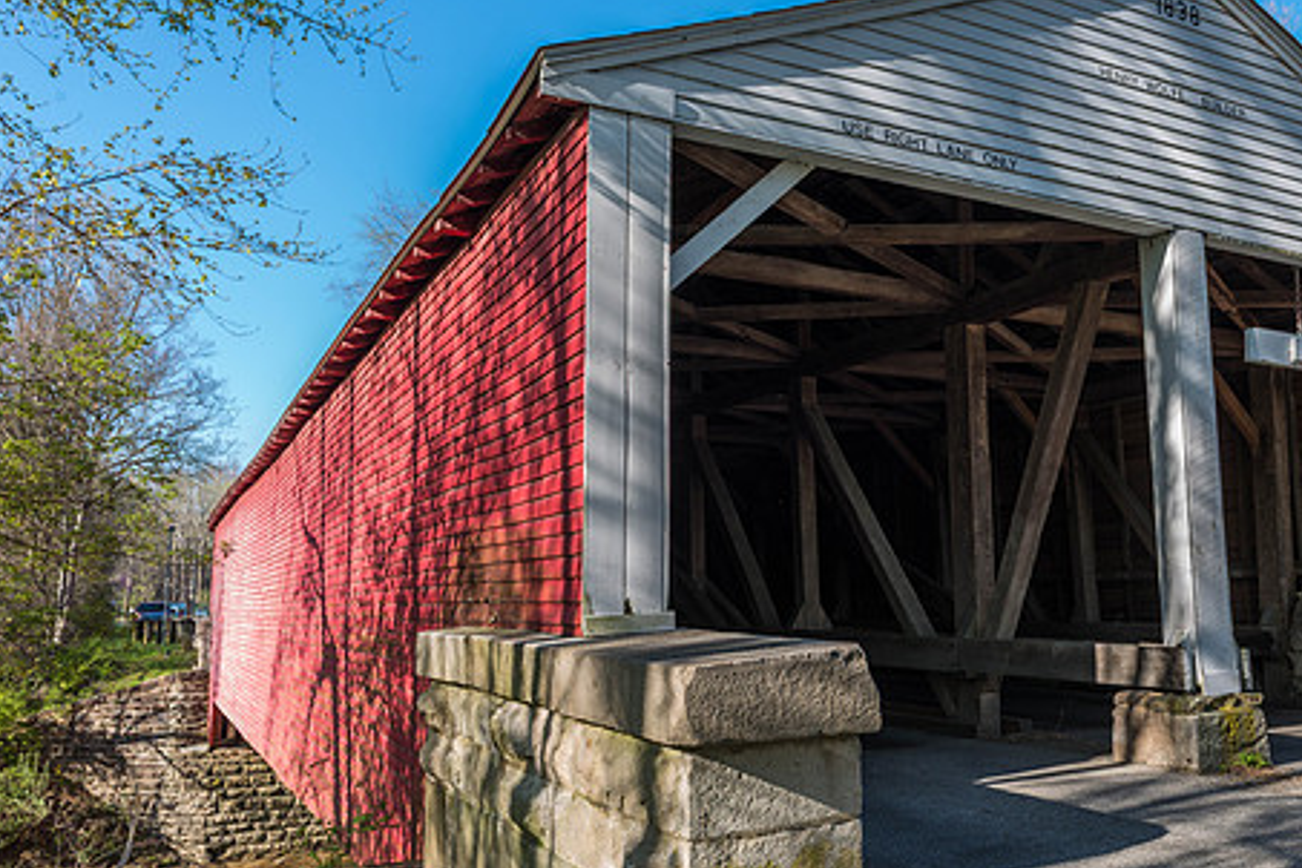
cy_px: 444
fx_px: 1121
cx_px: 808
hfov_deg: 59.6
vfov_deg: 42.3
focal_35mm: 31
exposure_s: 1/30
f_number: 9
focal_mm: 24
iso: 100
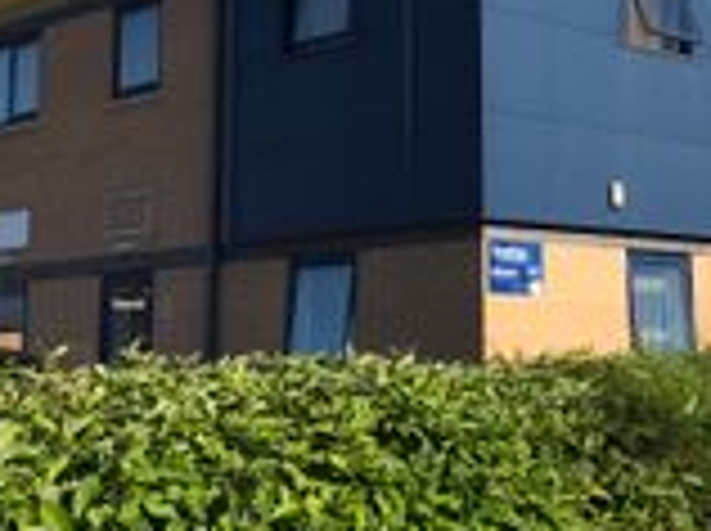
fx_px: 1456
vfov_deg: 20.4
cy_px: 90
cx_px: 500
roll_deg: -0.2
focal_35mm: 71
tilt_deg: +9.9
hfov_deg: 27.2
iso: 20
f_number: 1.8
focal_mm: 3.99
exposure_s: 1/2037
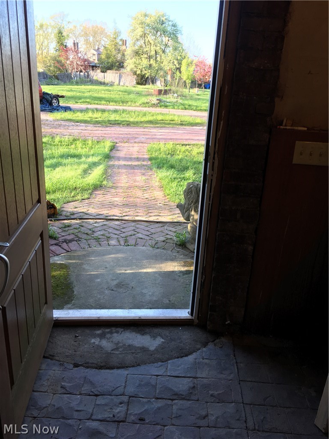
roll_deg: -2.7
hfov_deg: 48.2
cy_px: 220
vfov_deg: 61.7
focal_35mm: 29
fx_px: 367
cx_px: 164
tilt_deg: -21.4
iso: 32
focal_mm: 4.15
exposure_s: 1/120
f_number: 2.2
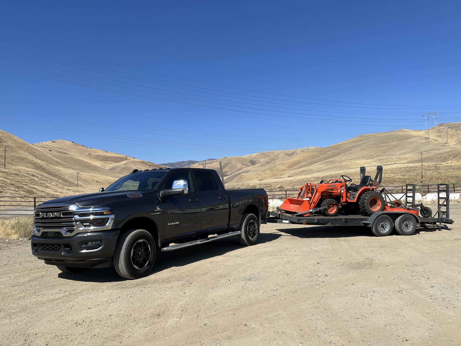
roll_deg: +2.1
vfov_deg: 53.1
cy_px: 173
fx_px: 346
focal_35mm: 26
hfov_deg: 67.3
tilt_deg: +2.0
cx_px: 230
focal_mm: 5.1
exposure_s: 1/4484
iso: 50
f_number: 1.6
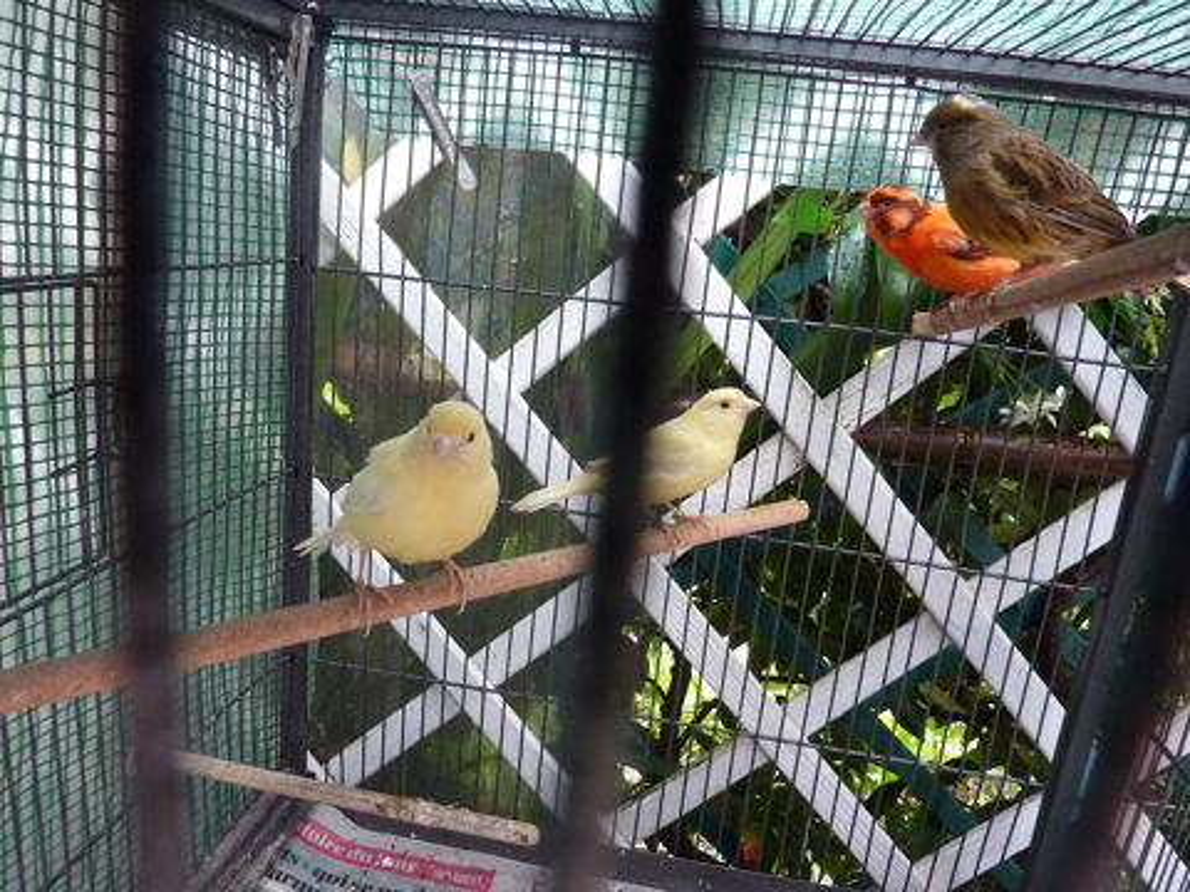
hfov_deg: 69.4
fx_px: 859
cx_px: 595
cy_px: 446
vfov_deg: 54.9
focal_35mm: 25
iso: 320
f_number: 3.3
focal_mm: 4.1
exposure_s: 1/30
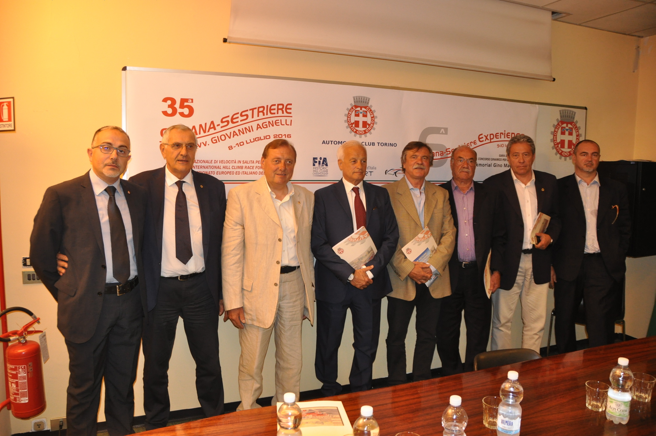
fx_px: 491
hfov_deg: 67.4
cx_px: 328
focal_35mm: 27
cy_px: 218
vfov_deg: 47.8
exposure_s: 1/60
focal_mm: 18
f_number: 4.5
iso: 1000
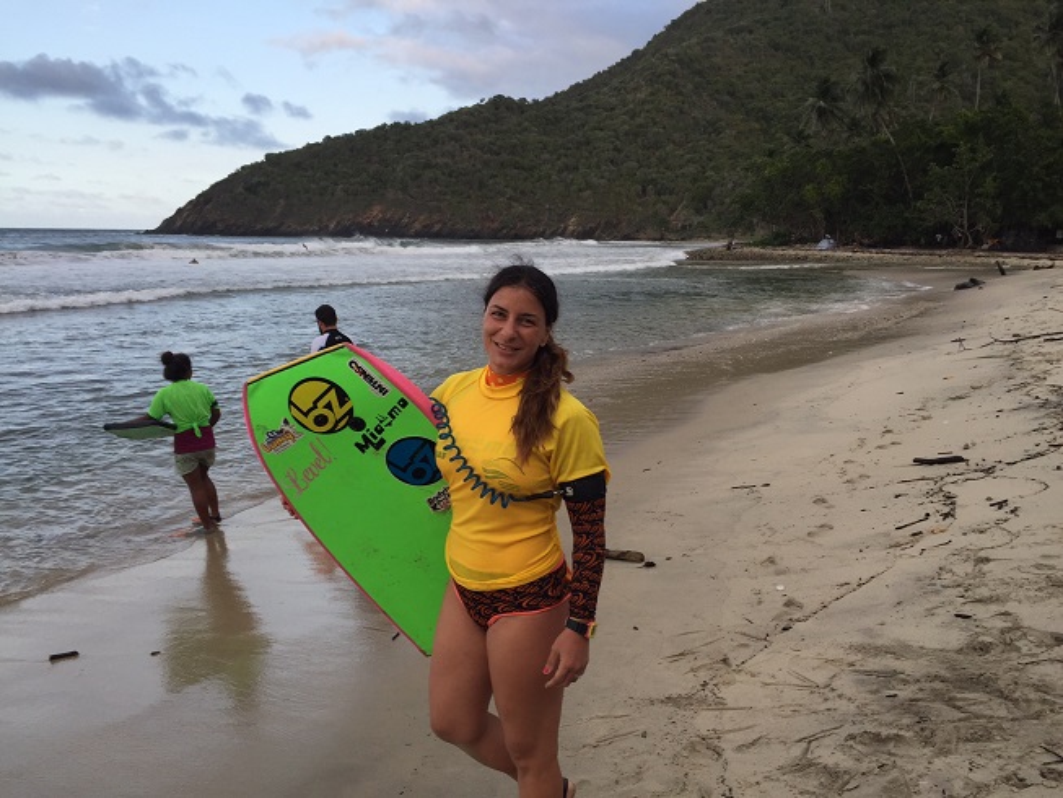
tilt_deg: -10.9
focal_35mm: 29
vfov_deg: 48.2
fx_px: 891
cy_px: 399
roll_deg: -1.9
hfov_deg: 61.7
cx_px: 532
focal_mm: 4.15
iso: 32
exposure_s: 1/565
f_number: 2.2
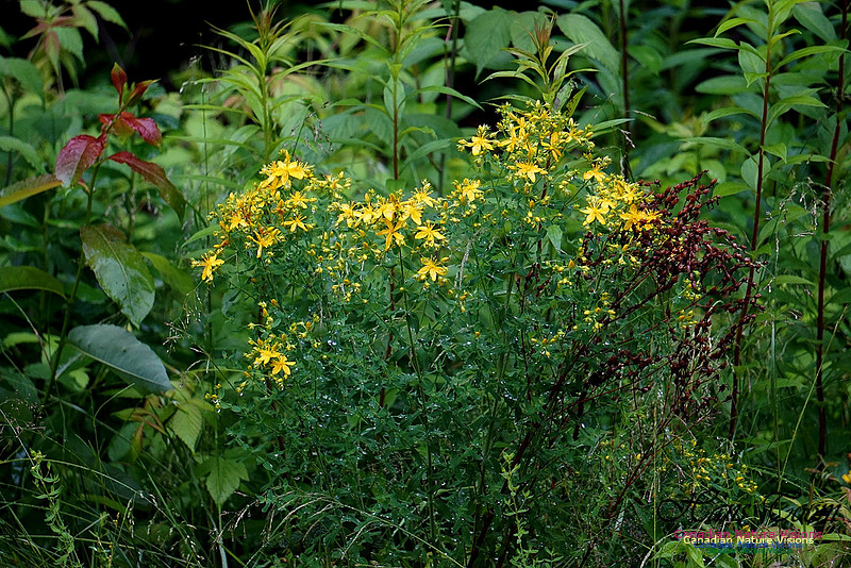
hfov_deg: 10.3
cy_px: 284
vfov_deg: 6.9
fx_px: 4717
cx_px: 426
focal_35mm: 200
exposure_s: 1/250
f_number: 5.6
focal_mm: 133
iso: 800
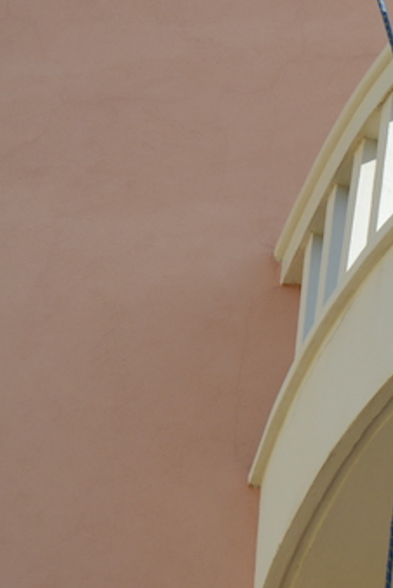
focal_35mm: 559
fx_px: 9131
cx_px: 1036
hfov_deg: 2.4
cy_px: 197
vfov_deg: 3.7
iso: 140
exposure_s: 1/250
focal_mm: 105
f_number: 8
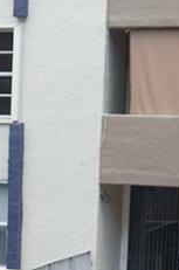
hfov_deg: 7.6
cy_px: 344
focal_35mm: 177
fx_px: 1326
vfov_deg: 11.4
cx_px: -105
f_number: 4.5
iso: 100
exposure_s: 1/200
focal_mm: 34
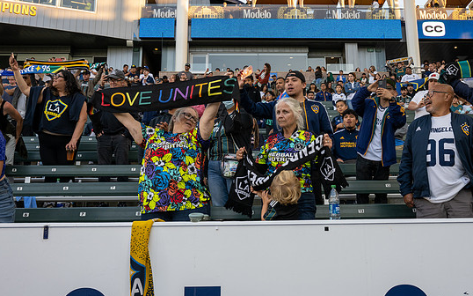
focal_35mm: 39
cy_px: 121
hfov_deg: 50.3
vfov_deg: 32.7
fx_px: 503
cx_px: 263
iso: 500
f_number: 8
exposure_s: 1/80
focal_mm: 29
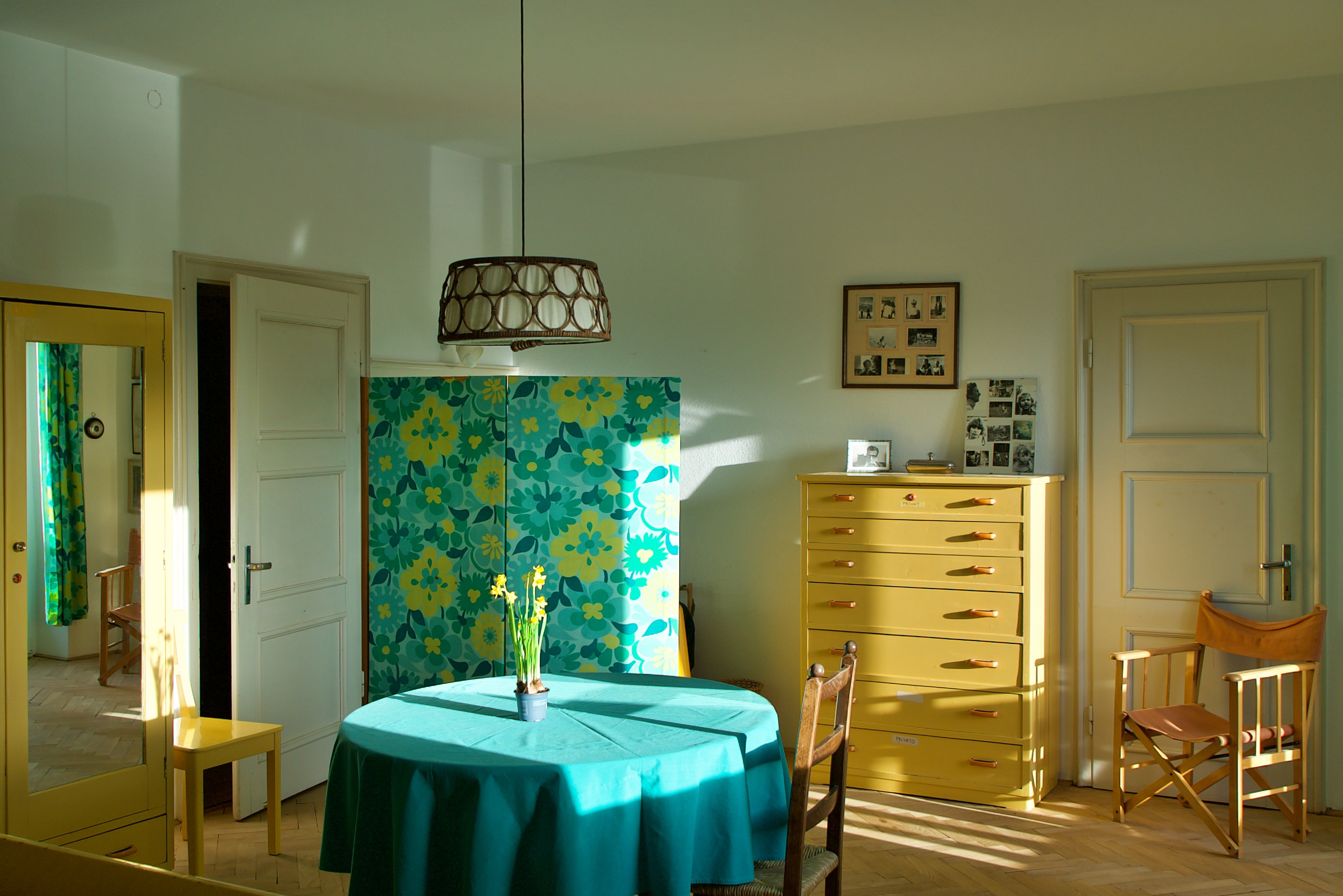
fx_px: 1343
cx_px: 672
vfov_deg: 36.9
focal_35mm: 36
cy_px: 448
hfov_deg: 53.1
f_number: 5.6
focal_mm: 24
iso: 100
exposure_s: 1/80
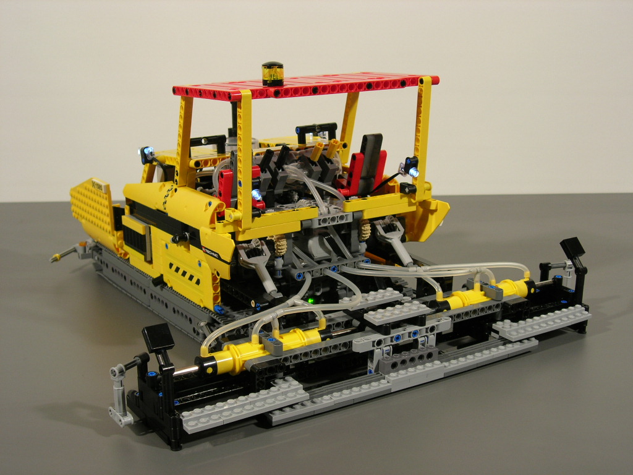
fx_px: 933
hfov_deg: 37.5
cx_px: 316
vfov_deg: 28.6
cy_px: 238
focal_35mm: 51
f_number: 3.2
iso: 64
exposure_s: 1/16.7
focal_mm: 10.6
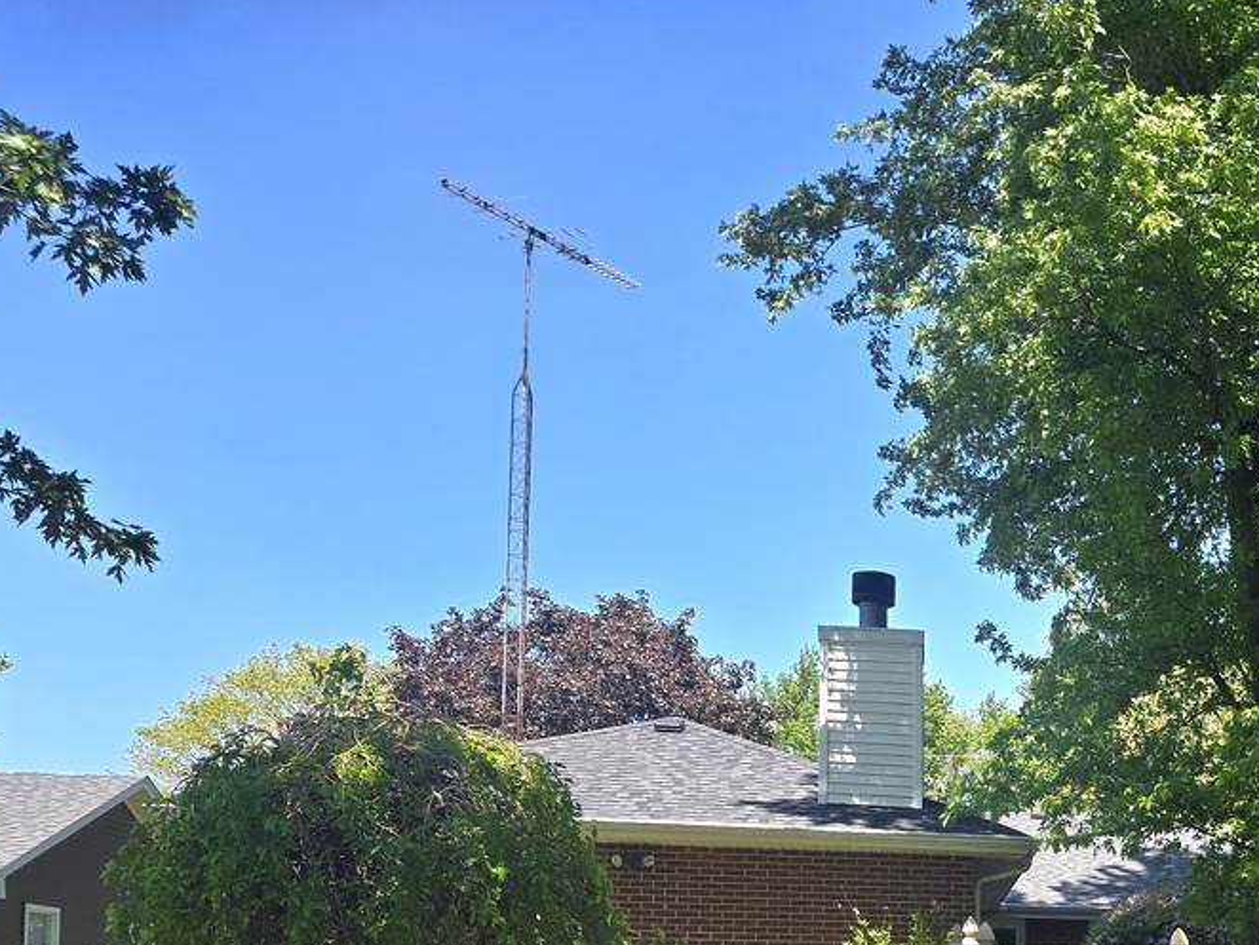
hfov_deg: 34.4
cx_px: 1284
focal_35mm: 50
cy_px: 949
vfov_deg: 27.4
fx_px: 1819
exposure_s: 1/278
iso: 12
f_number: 1.7
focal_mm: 6.3
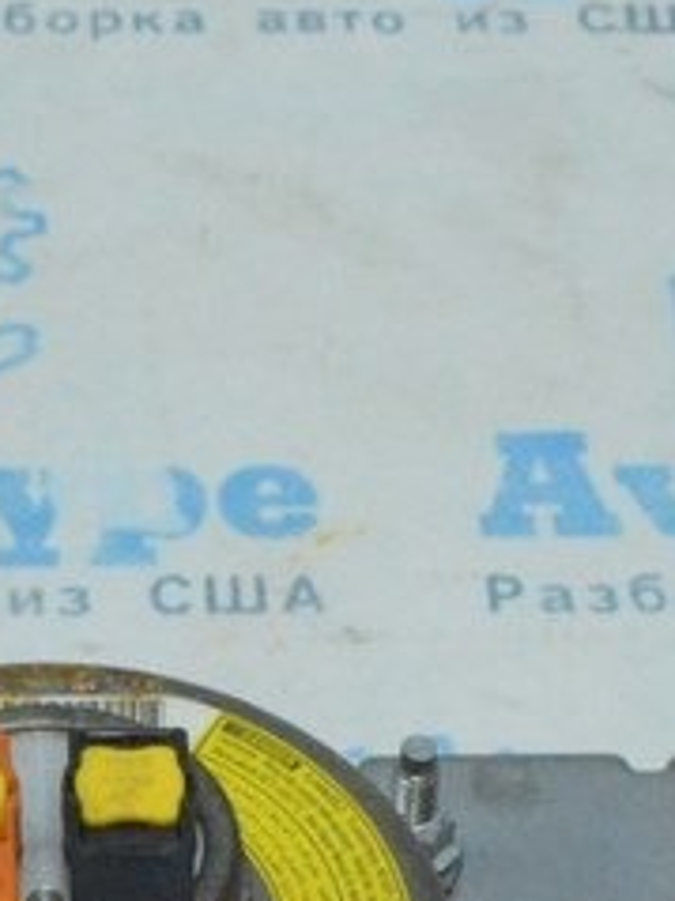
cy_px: 1155
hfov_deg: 8.8
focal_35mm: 167
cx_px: 15
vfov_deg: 11.5
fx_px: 4347
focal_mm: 27
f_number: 16
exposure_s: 1/200
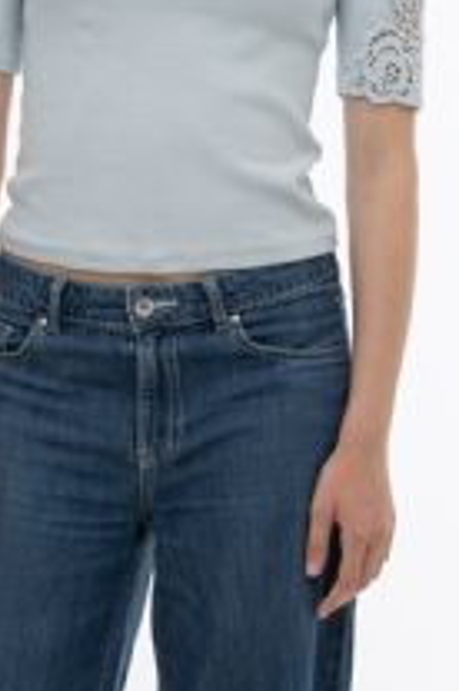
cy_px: 447
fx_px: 4240
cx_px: 103
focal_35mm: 221
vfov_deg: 9.3
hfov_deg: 6.2
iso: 200
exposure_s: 1/160
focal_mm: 68
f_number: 8
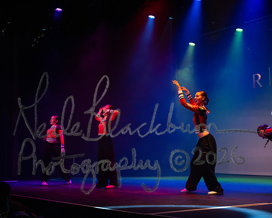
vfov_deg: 27.0
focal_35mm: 56
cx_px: 117
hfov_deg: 33.3
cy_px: 109
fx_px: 453
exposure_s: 1/400
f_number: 5
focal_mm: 50
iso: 6400
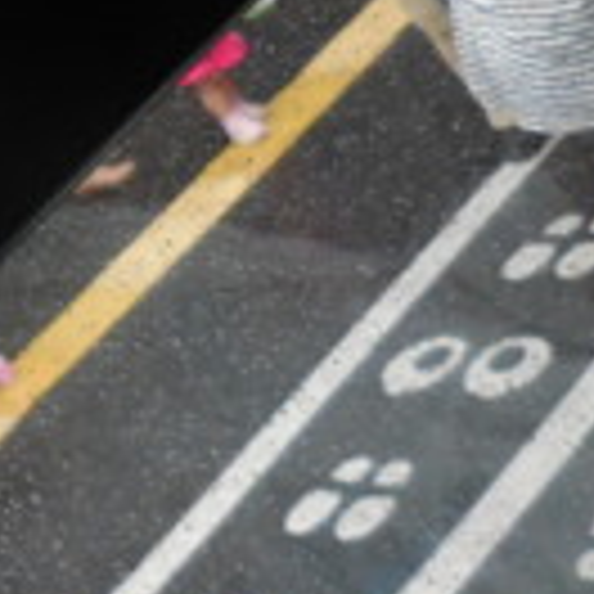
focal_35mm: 82
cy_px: 230
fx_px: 1592
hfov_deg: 17.7
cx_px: -418
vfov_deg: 21.1
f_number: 3.3
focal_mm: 4.5
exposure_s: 1/250
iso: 400
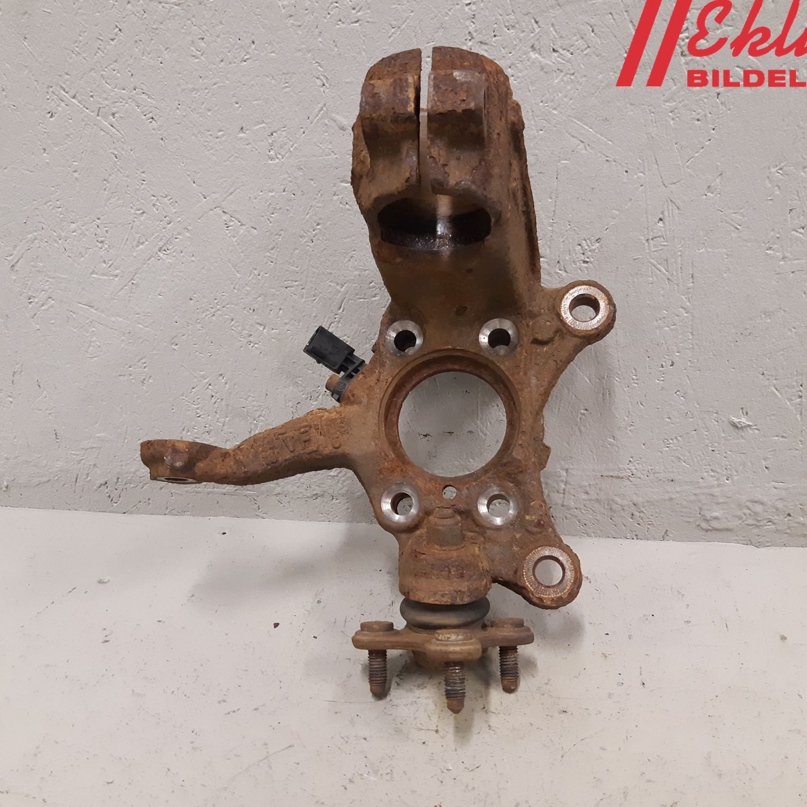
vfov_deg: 52.5
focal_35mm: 31
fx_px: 818
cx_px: 398
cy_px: 405
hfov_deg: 52.5
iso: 200
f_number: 1.7
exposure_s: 1/50
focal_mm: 3.93
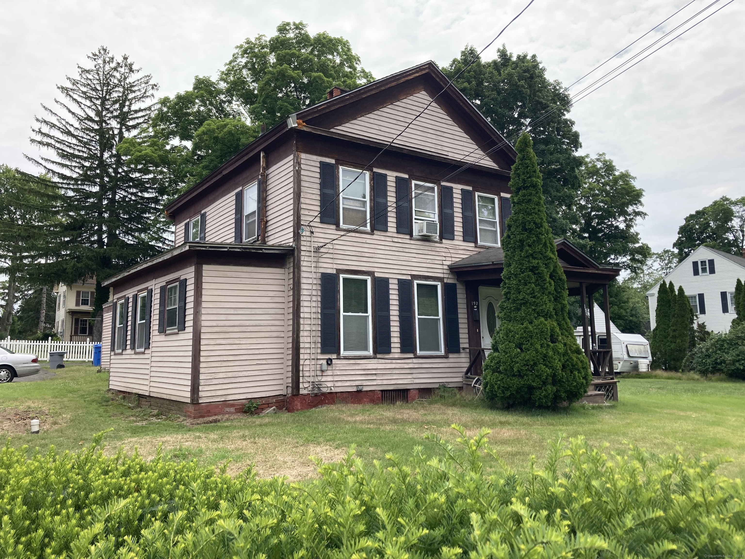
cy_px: 280
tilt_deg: +7.9
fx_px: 603
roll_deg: +0.1
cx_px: 372
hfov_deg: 63.4
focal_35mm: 28
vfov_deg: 49.7
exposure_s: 1/1473
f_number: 1.8
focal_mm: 3.99
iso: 25
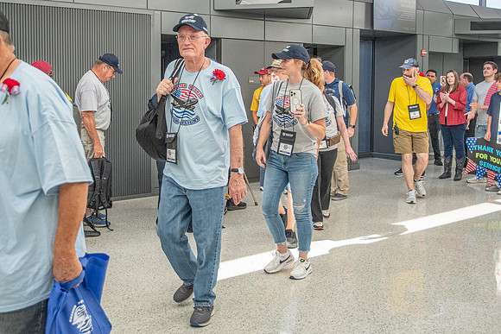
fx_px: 566
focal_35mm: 41
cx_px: 200
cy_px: 118
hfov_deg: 47.5
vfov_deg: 32.7
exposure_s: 1/1250
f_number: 3.2
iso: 800
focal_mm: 20
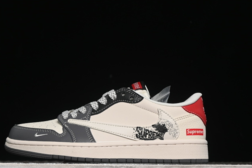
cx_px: 108
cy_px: 97
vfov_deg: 14.5
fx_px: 658
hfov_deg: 21.7
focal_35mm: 94
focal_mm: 50
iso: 160
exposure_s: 1/60
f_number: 6.3
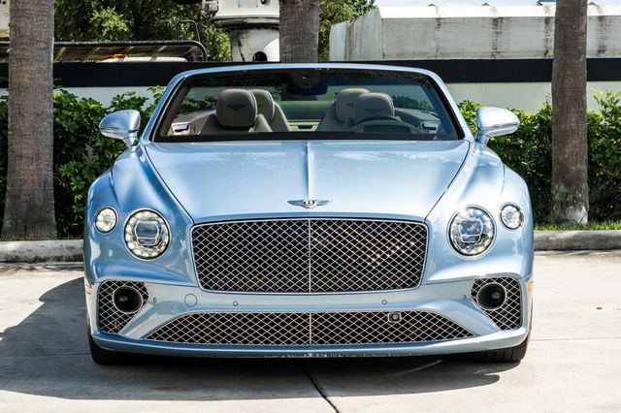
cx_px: 311
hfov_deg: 22.0
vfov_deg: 14.7
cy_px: 213
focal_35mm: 93
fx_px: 1597
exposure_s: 1/160
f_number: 8
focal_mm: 56
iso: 200
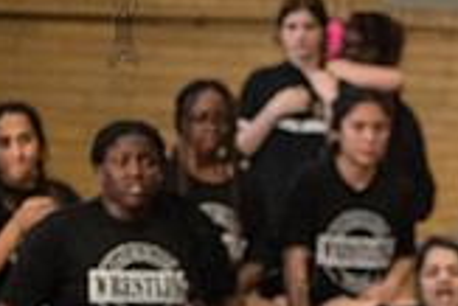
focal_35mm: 370
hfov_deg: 5.5
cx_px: 727
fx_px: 4711
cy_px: 431
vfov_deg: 3.7
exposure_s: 1/400
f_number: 3.5
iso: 5000
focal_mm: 92
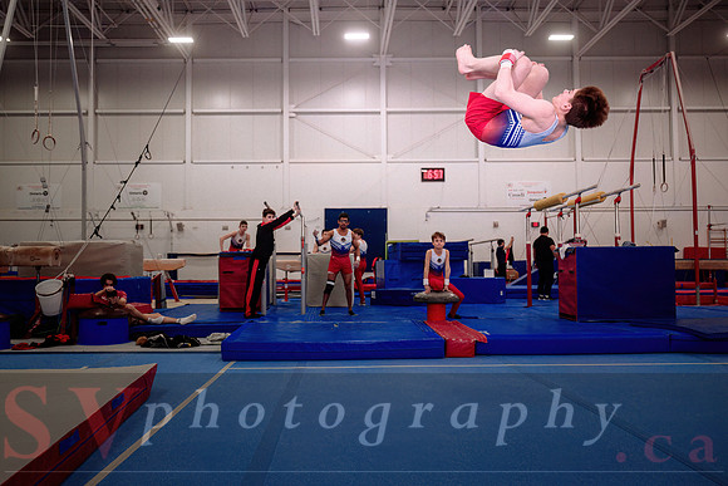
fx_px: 630
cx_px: 349
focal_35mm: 31
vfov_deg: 42.2
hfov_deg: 60.0
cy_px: 242
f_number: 2.8
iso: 1600
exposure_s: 1/1000
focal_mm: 29
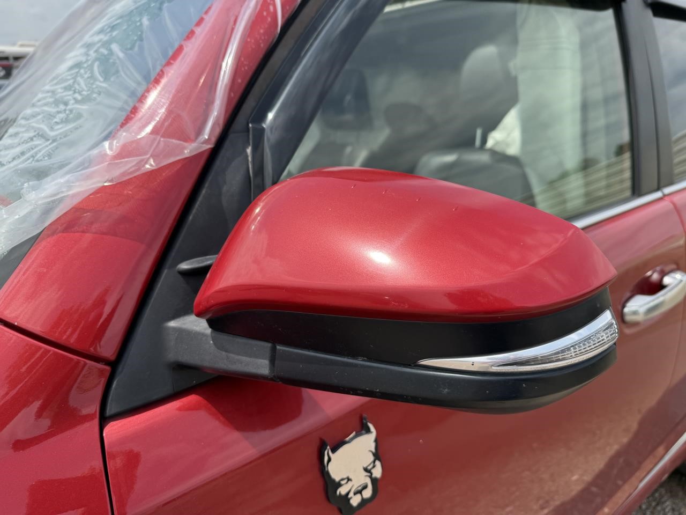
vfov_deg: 56.8
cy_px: 258
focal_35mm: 24
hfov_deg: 71.6
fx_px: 476
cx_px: 343
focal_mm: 6.76
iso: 80
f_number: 1.78
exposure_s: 1/2232
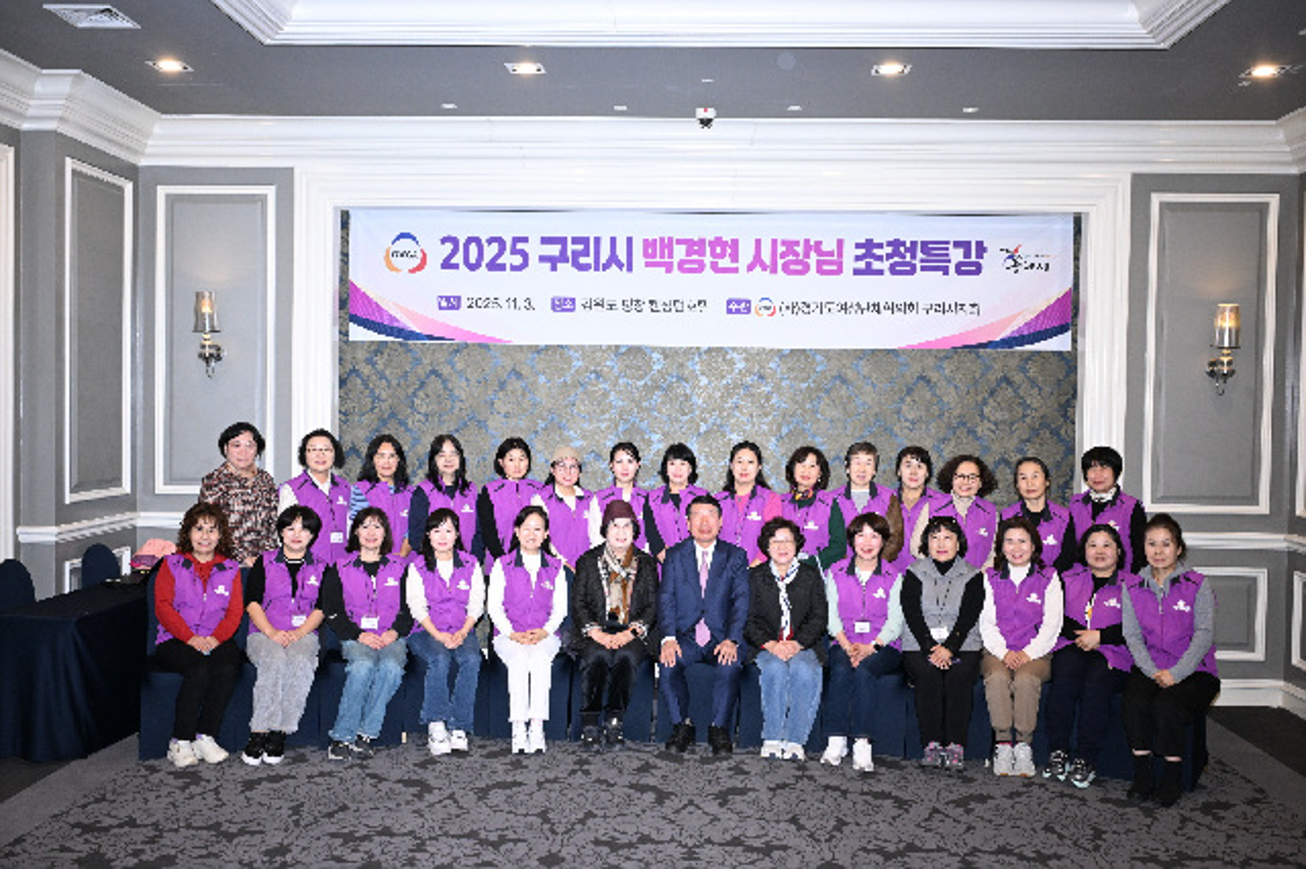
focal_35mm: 34
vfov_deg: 38.8
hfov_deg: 55.8
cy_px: 434
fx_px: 1233
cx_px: 653
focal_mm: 34
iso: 3200
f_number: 8
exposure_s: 1/125
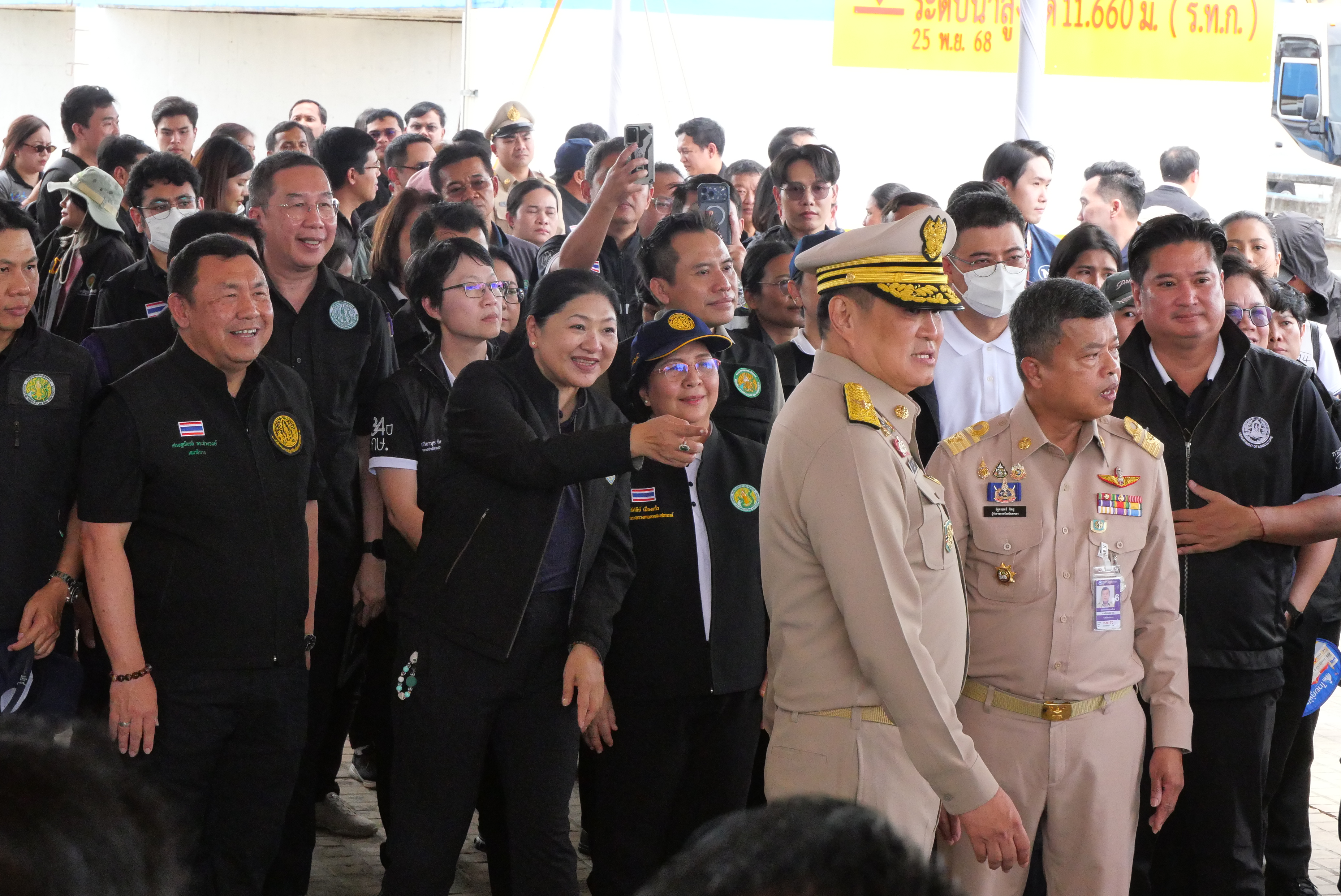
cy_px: 448
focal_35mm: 97
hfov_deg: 21.0
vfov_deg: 14.1
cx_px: 670
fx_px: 3615
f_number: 8
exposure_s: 1/640
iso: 3200
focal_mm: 47
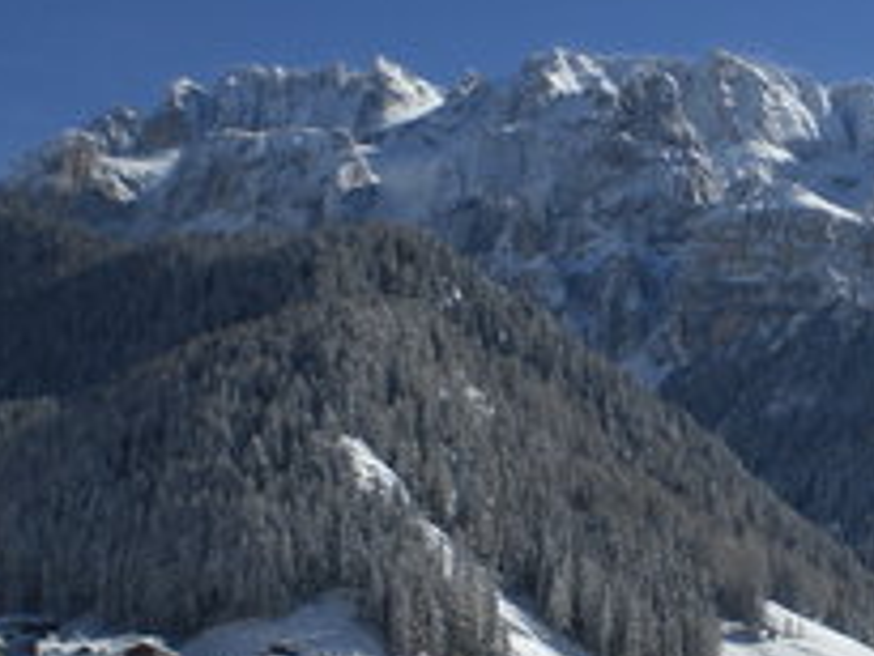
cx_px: 861
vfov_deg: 16.4
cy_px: 567
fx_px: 2248
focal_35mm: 89
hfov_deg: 21.3
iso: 50
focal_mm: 6.3
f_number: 4.4
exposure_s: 1/800
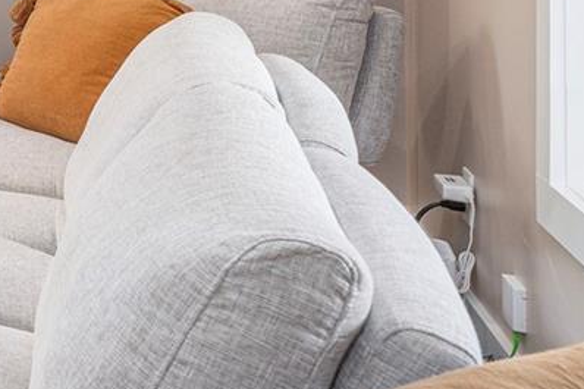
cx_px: -744
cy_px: -196
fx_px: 1167
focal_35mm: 72
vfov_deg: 17.1
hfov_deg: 16.2
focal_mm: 14
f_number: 7.1
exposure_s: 1/100
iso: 320
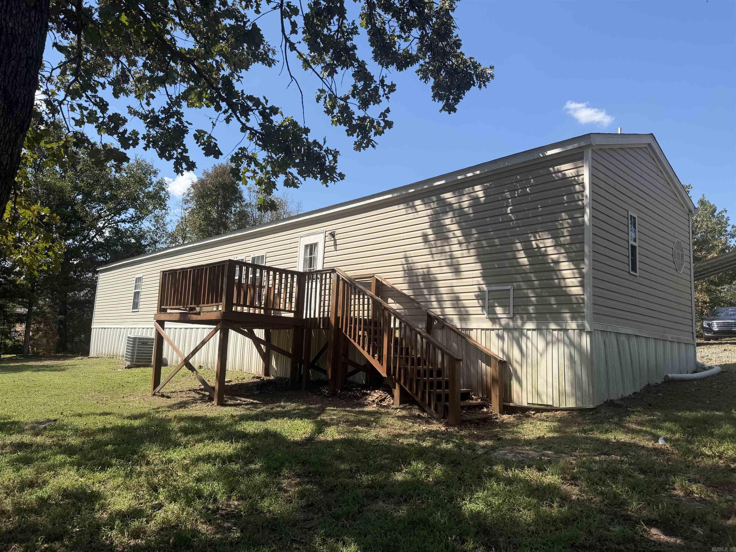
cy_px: 276
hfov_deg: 71.6
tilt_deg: +7.6
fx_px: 510
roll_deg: -0.8
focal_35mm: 24
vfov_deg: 56.8
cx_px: 368
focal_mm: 6.76
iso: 80
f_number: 1.78
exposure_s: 1/3145
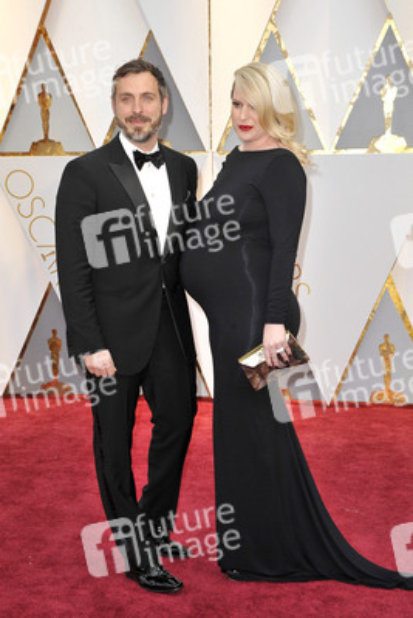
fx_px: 1203
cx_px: 206
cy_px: 309
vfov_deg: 28.8
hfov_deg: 19.5
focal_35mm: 70
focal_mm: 70
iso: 1000
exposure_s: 1/250
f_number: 7.1
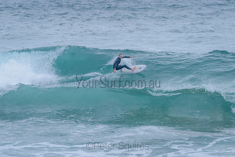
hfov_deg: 3.4
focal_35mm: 613
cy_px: 61
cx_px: 118
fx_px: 4001
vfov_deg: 2.2
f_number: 5.6
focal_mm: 500
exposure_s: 1/2000
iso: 2200
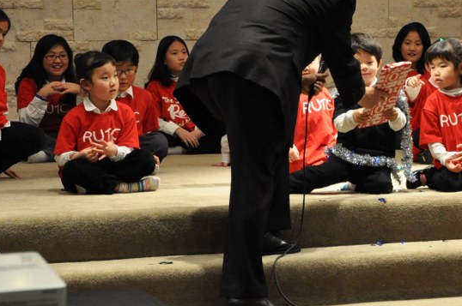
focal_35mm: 137
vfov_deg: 10.0
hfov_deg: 14.9
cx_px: 338
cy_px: 132
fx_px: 1756
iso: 1600
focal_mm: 48
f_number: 4.8
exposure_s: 1/60
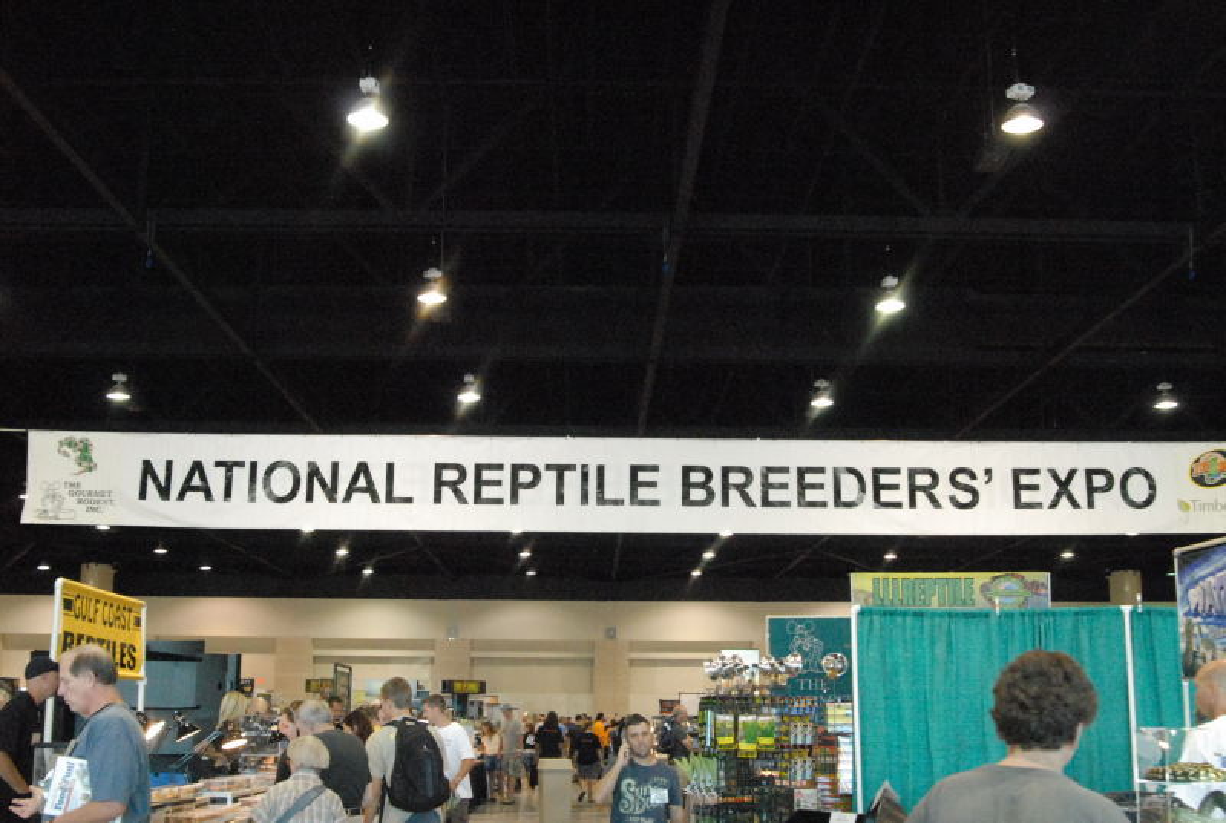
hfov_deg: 46.3
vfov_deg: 32.0
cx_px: 613
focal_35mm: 42
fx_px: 1433
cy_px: 412
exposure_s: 1/160
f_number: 6.3
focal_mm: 28
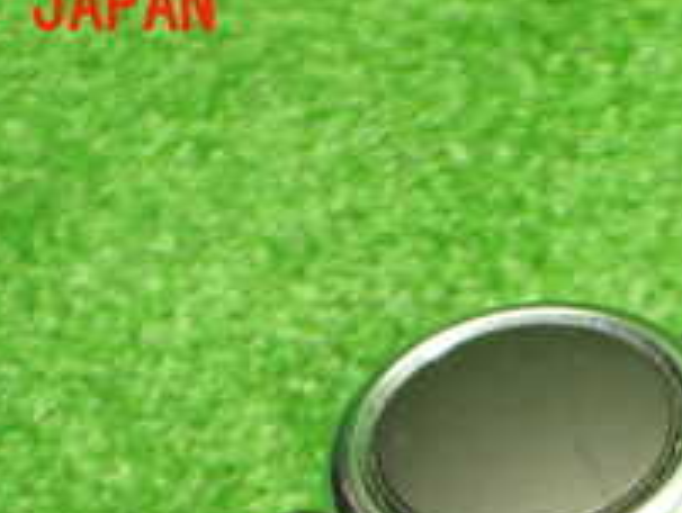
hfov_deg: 21.5
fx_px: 1756
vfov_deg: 15.6
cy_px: 726
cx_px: 614
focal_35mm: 89
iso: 800
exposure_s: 1/100
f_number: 2.3
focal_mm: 5.4
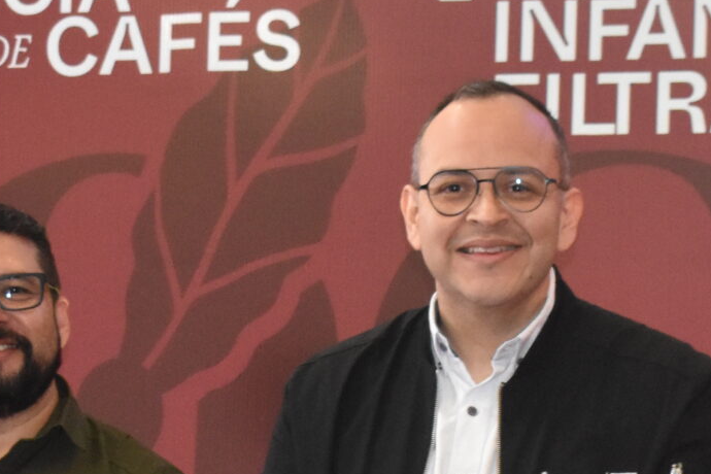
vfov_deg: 7.7
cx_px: 347
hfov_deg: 11.5
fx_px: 3515
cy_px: 553
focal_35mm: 178
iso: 2500
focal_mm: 32
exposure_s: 1/60
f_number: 5.6
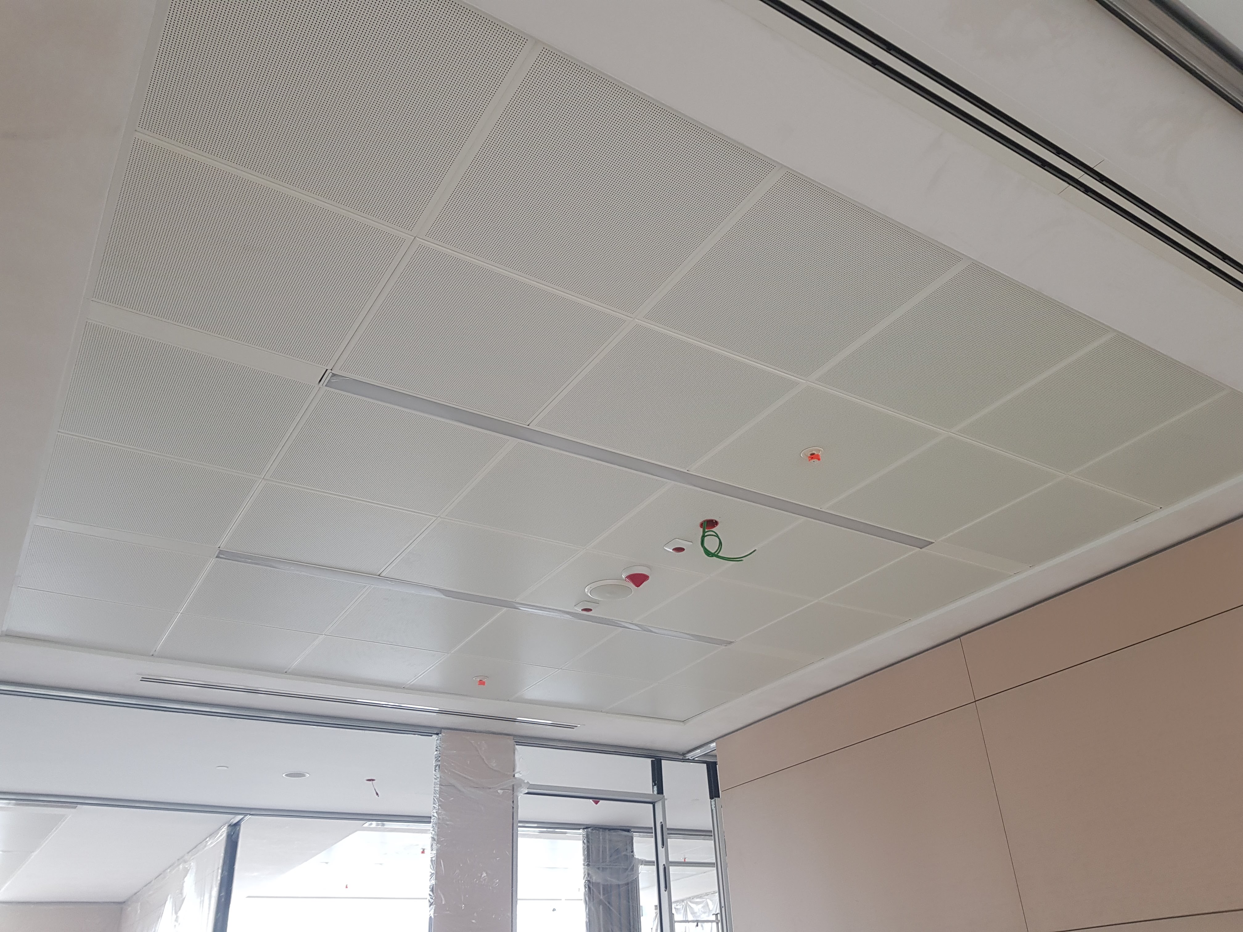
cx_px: 622
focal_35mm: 26
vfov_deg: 53.1
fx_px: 934
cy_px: 466
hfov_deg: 67.3
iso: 100
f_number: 1.7
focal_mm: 4.2
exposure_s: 1/50
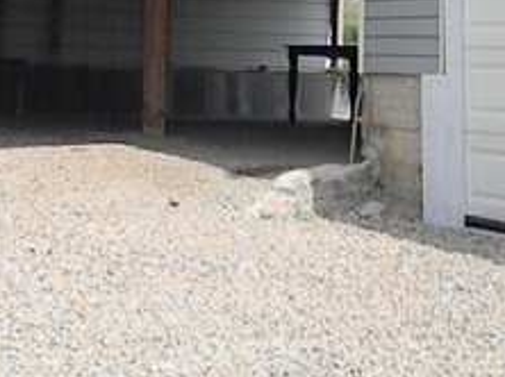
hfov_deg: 25.0
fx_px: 1137
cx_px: 234
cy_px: -55
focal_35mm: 78
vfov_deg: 18.1
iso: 640
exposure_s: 1/839
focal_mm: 5
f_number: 7
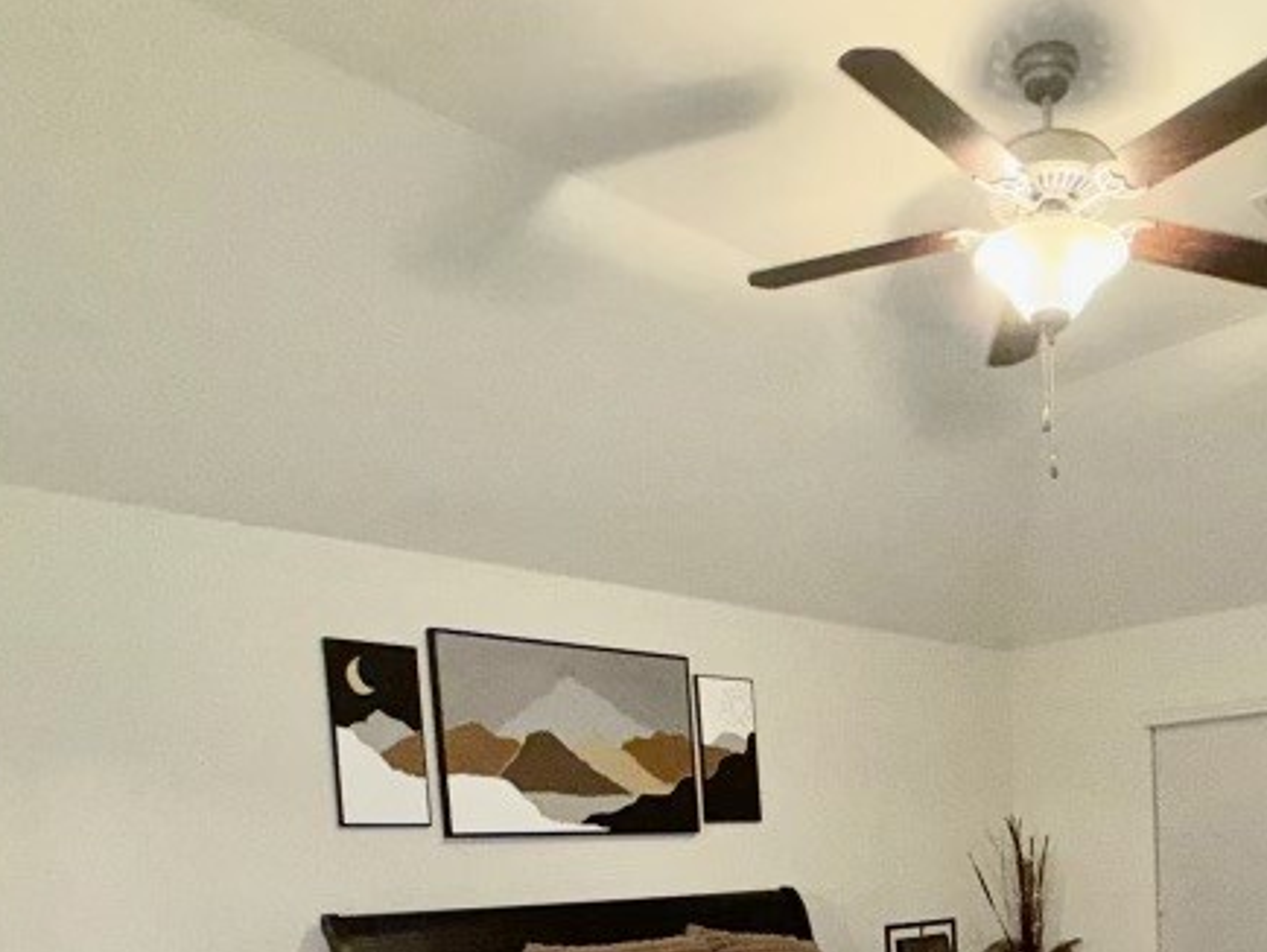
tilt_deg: -5.5
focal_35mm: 33
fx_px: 1209
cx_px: 943
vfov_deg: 37.8
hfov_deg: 53.0
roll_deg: +2.2
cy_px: 975
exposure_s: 1/60
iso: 200
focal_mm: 2.22
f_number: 2.2
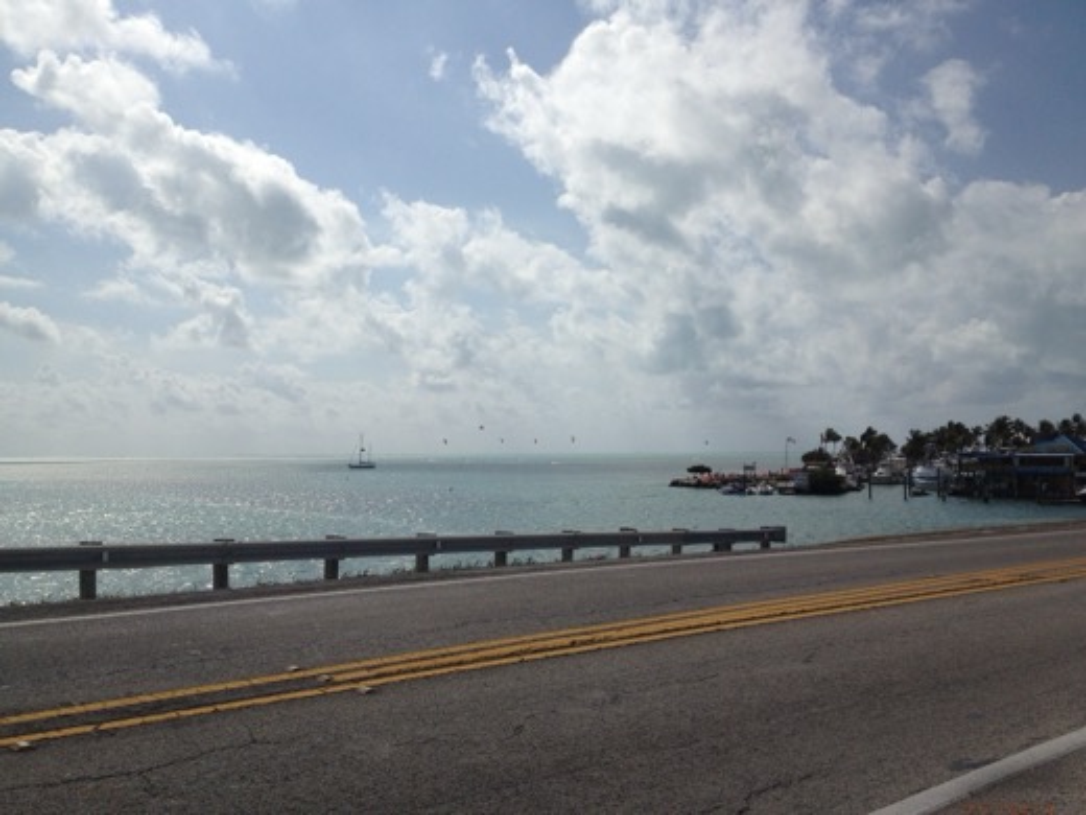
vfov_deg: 40.7
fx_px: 1098
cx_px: 543
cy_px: 408
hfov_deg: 52.6
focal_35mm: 35
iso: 64
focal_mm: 4.28
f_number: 2.4
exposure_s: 1/7937
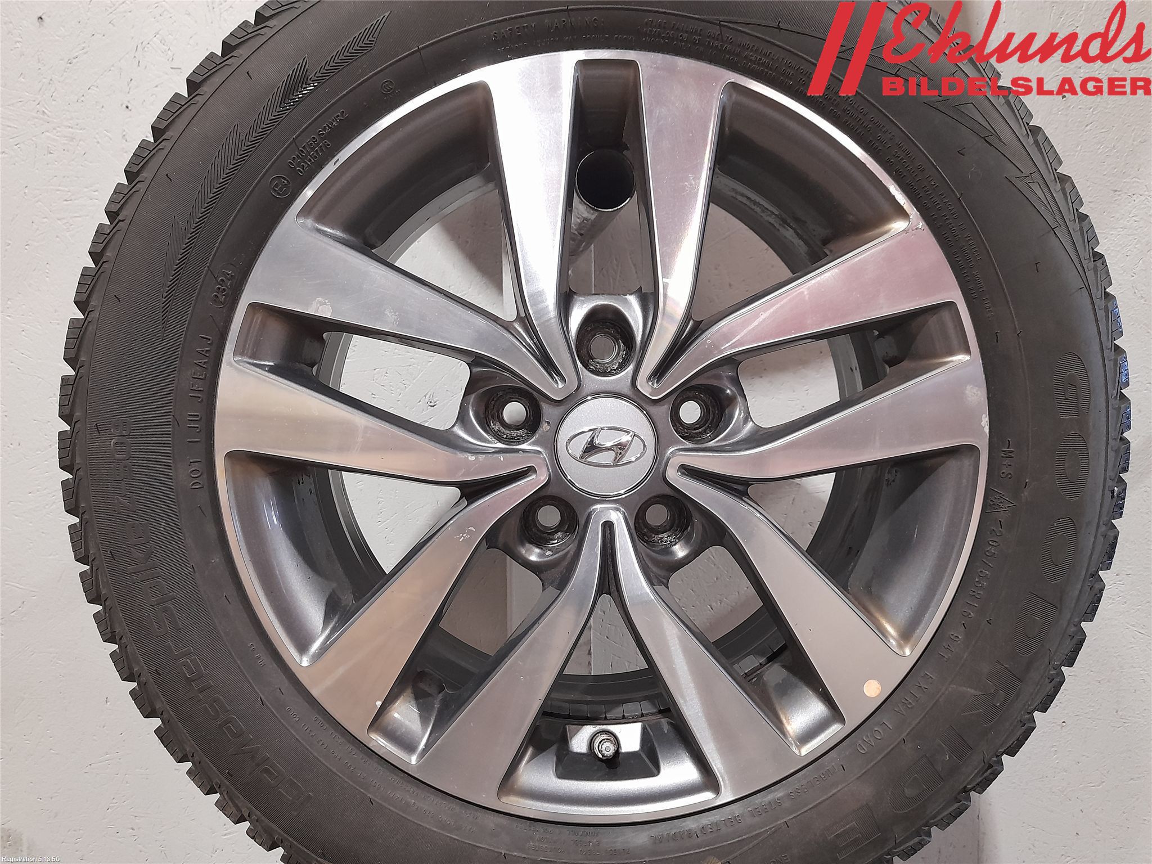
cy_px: 432
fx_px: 832
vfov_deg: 54.9
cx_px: 576
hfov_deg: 69.4
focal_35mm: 25
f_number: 2
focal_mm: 4.6
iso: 320
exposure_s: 1/33
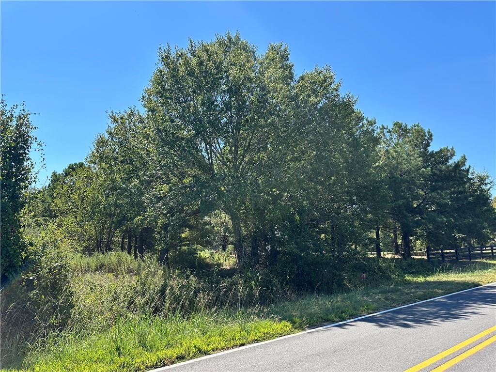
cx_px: 248
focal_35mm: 24
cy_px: 186
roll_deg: -1.3
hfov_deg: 71.6
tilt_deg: +9.8
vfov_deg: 56.8
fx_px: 344
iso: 80
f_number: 1.78
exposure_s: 1/2469
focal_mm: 6.86
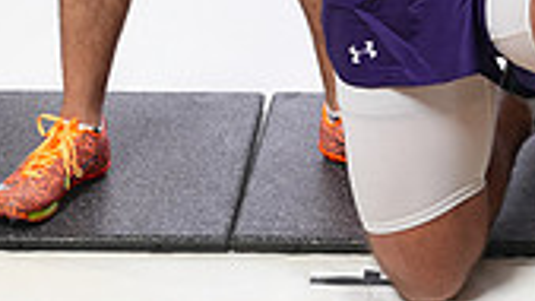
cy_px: -409
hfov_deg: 17.3
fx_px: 1745
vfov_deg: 8.9
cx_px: 399
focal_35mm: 123
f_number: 8
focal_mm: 44
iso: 800
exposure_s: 1/200
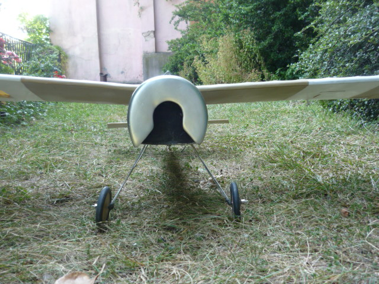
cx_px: 190
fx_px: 394
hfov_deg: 51.4
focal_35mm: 36
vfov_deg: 39.7
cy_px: 142
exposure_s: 1/60
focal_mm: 5.5
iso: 100
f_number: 2.8
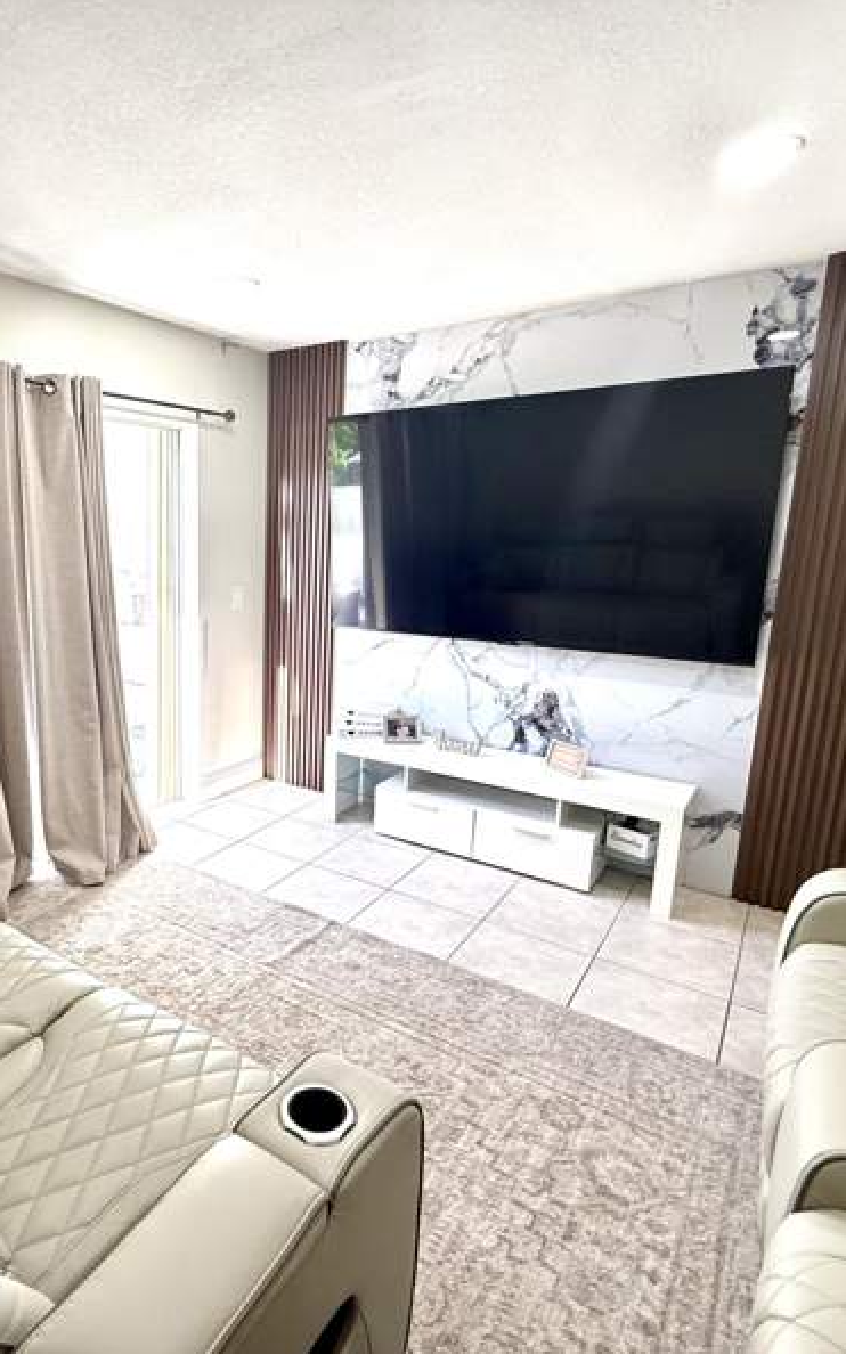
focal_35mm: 20
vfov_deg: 85.1
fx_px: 738
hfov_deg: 57.6
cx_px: 249
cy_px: 677
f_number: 2.2
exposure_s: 1/120
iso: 125
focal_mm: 2.22
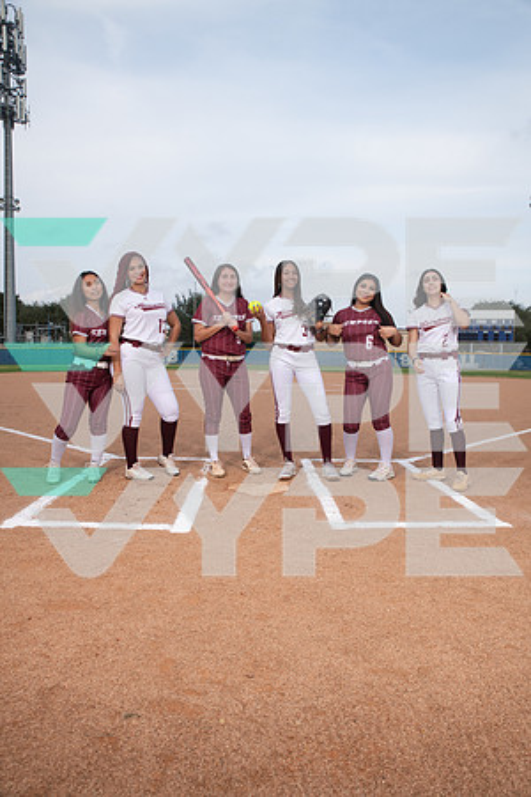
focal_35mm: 26
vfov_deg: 69.4
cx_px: 266
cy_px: 398
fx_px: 575
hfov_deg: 49.6
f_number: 6.3
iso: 200
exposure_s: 1/400
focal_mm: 26
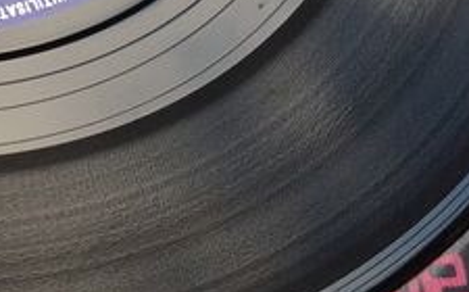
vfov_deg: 7.8
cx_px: -135
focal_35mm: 165
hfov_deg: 12.3
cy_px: -137
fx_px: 2106
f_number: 2.4
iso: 50
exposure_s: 1/60
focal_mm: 4.28
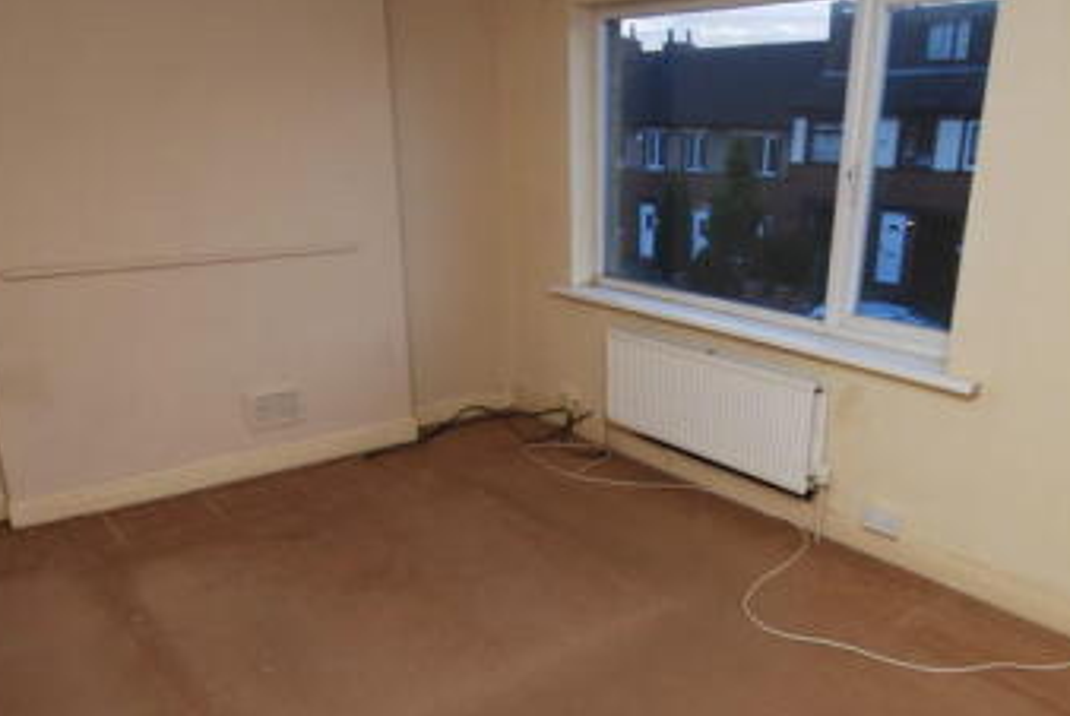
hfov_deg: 63.1
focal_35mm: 29
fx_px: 863
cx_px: 632
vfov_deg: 44.8
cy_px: 426
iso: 200
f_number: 4.5
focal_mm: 10
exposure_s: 1/100
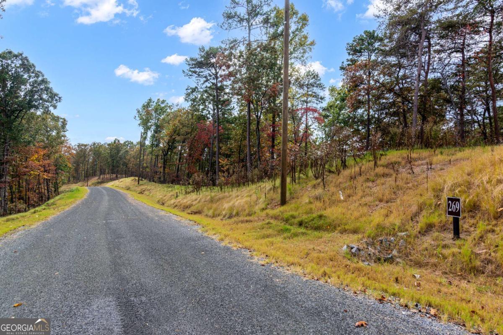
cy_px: 168
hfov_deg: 85.4
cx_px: 252
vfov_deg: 63.2
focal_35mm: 20
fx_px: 272
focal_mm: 13
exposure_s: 1/800
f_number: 7.1
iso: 400
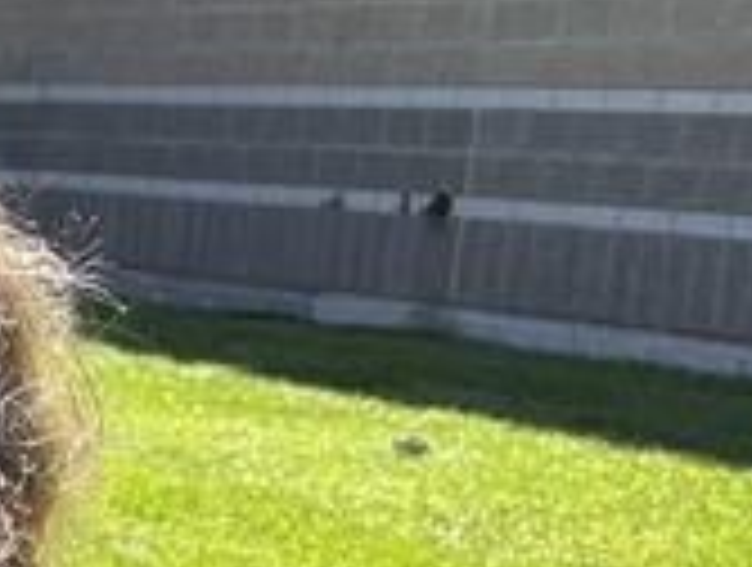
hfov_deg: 9.7
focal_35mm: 159
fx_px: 3462
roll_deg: -0.9
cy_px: 828
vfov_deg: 9.1
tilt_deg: -11.7
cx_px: -1481
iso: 50
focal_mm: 5.96
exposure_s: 1/1135
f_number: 1.6
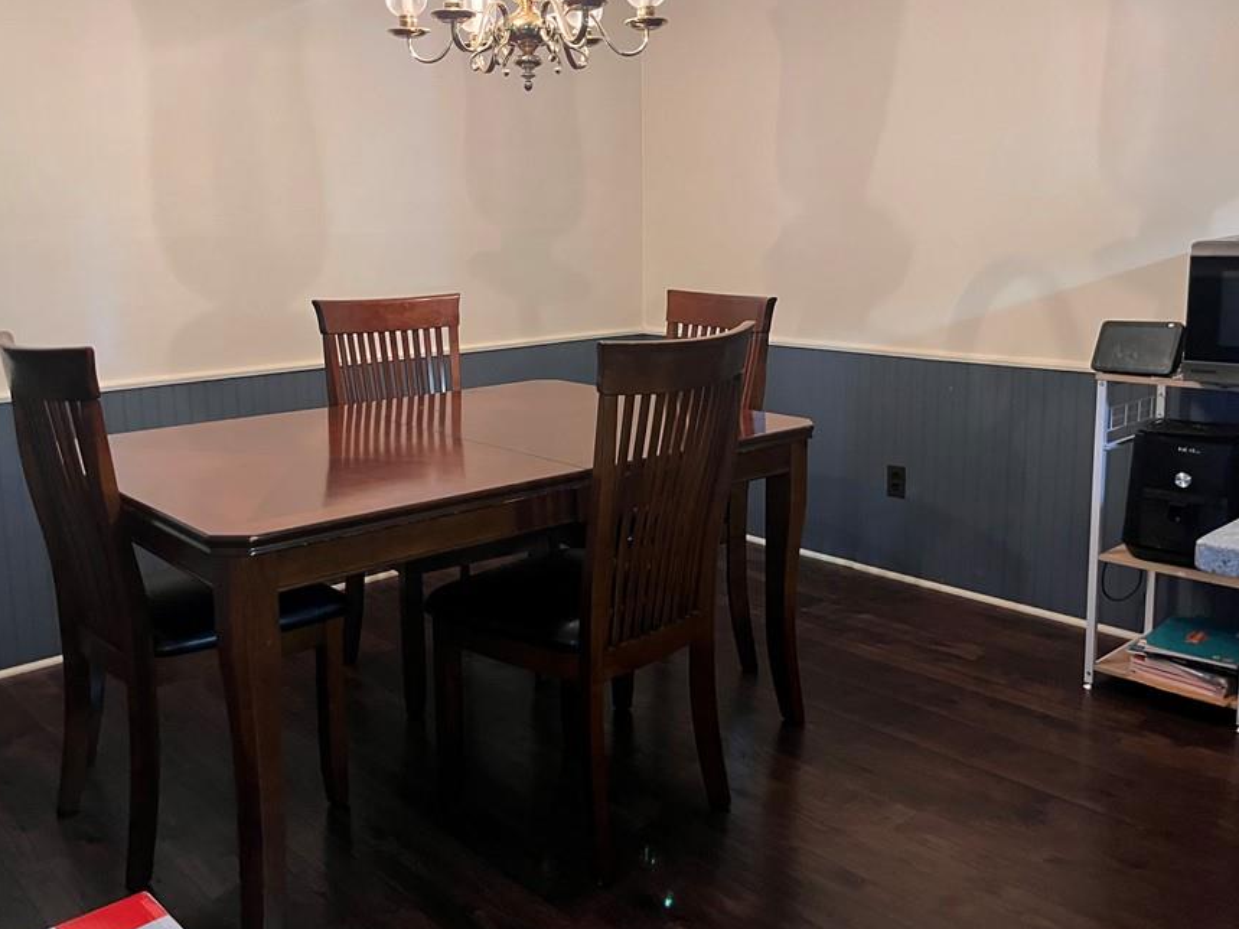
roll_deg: +1.8
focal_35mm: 31
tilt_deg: -10.4
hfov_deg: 58.3
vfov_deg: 45.3
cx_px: 570
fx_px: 1109
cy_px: 410
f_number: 1.6
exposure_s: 1/40
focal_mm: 5.1
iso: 500
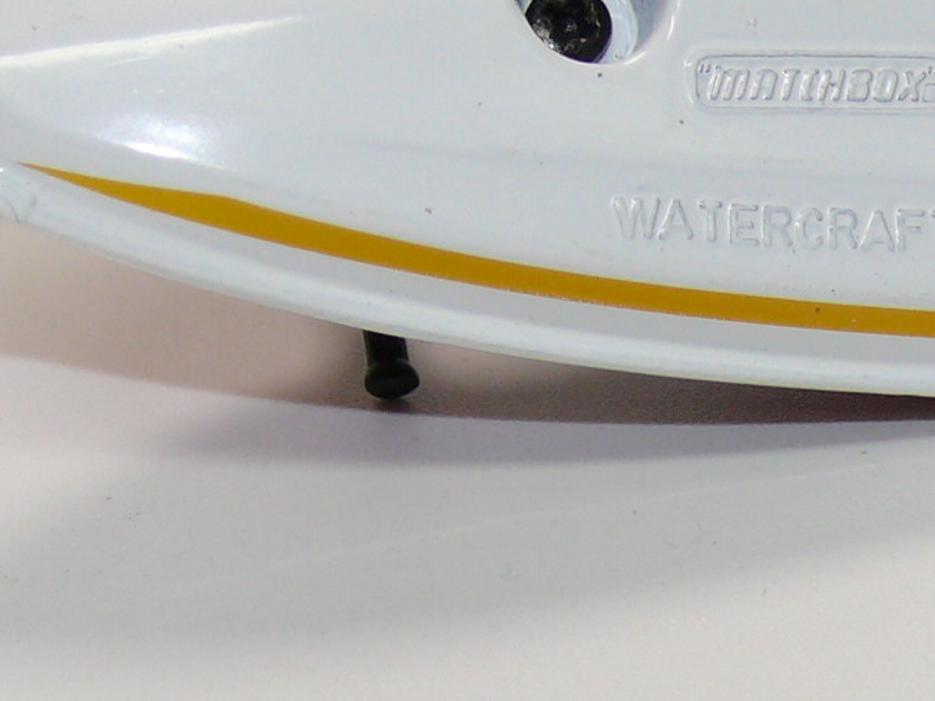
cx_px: 758
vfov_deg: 5.8
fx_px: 6913
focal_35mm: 256
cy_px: -37
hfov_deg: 7.7
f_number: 4
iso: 100
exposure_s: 1/30
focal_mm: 13.8
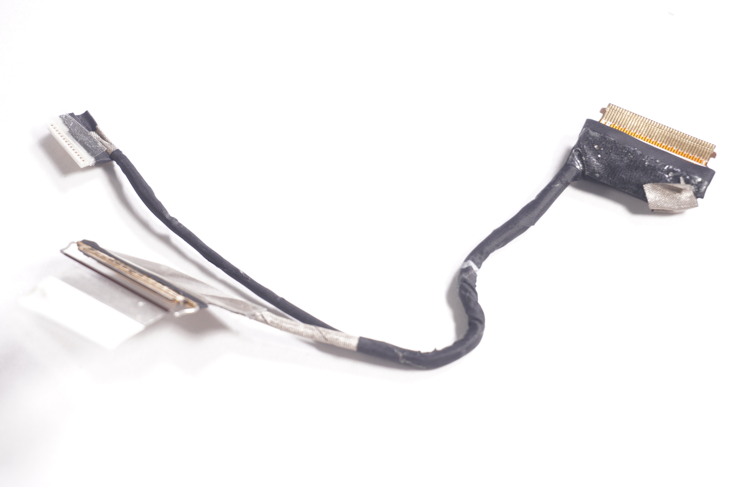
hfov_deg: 27.0
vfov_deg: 18.1
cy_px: 244
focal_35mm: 75
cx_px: 366
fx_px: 1524
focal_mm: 50
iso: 640
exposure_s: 1/100
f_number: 5.6
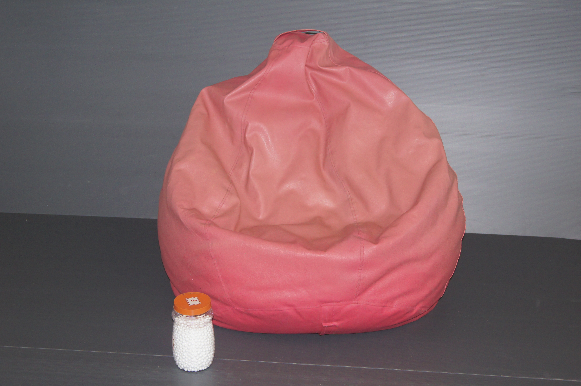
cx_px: 290
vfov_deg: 20.1
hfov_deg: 29.9
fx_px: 1088
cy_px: 193
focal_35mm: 68
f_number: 5.6
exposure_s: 1/80
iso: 800
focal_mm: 45
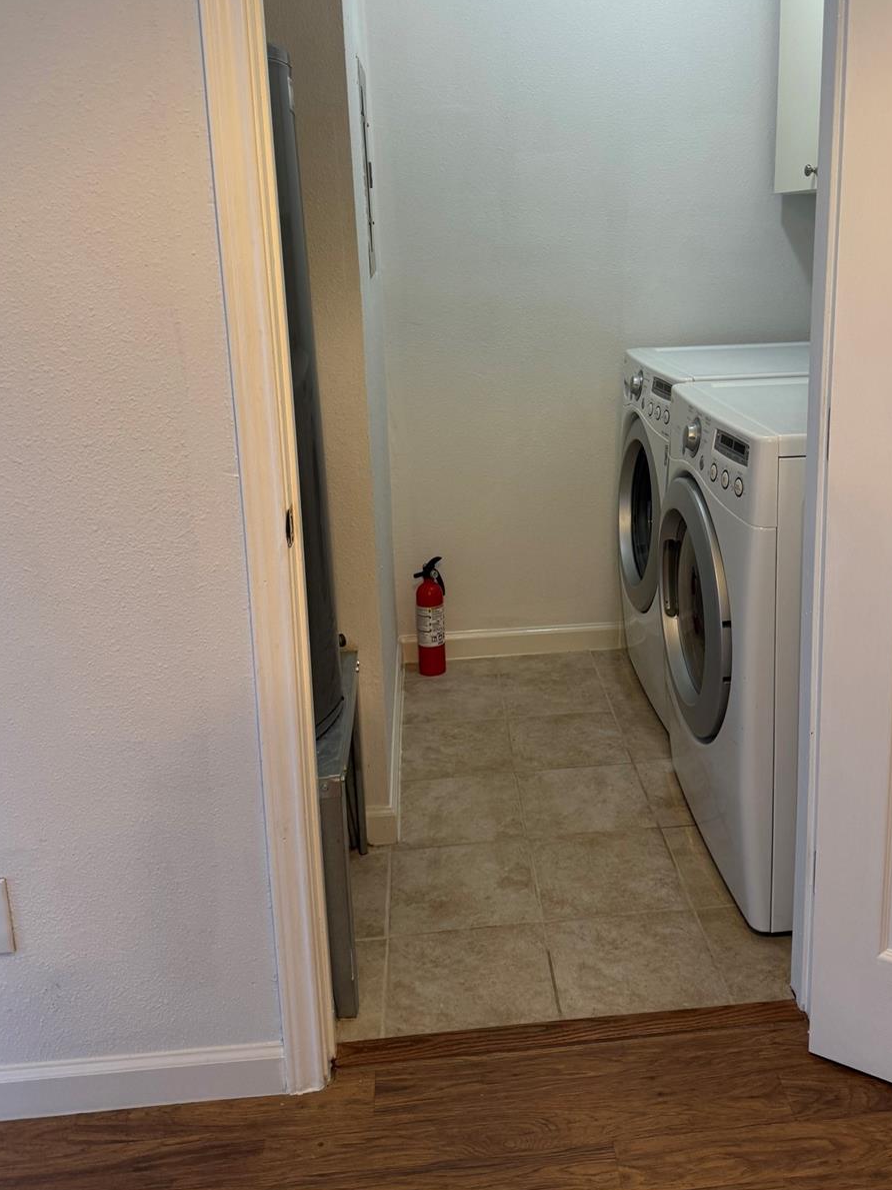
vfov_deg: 57.7
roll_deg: +2.3
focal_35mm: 31
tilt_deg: -11.2
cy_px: 452
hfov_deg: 45.1
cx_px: 551
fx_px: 1065
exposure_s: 1/60
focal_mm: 6.76
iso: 160
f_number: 1.78
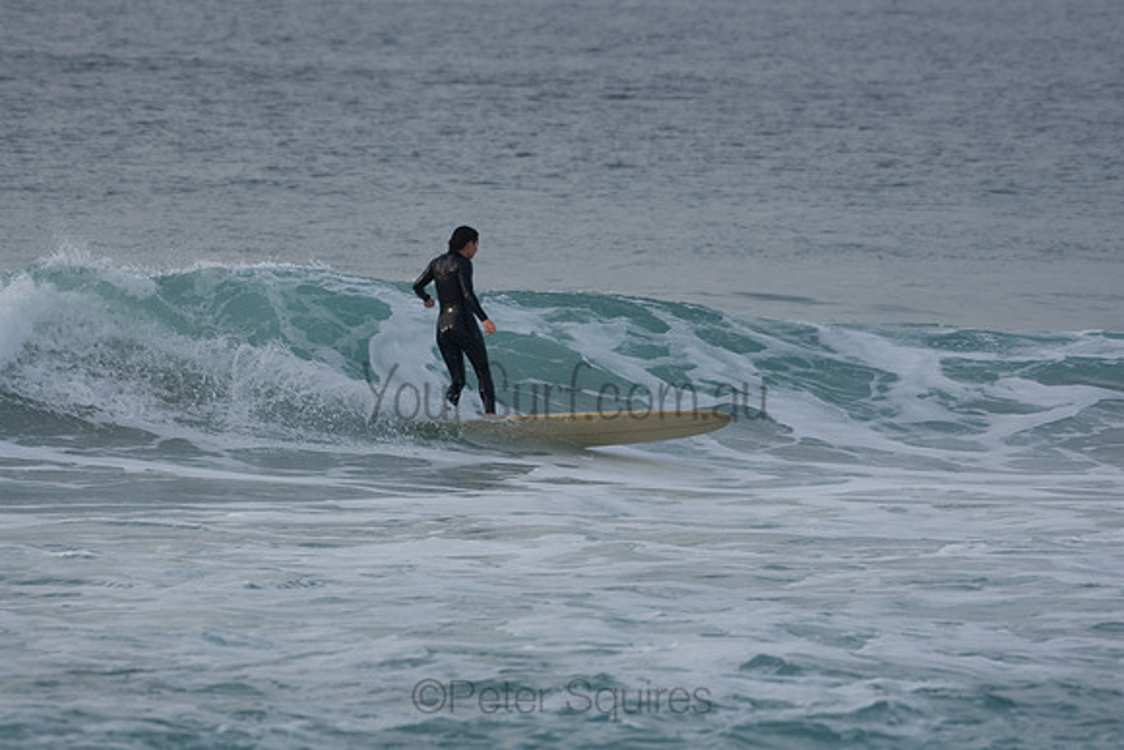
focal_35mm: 480
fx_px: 14989
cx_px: 562
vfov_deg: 2.9
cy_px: 375
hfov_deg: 4.3
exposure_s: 1/2000
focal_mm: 320
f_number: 5.6
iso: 450
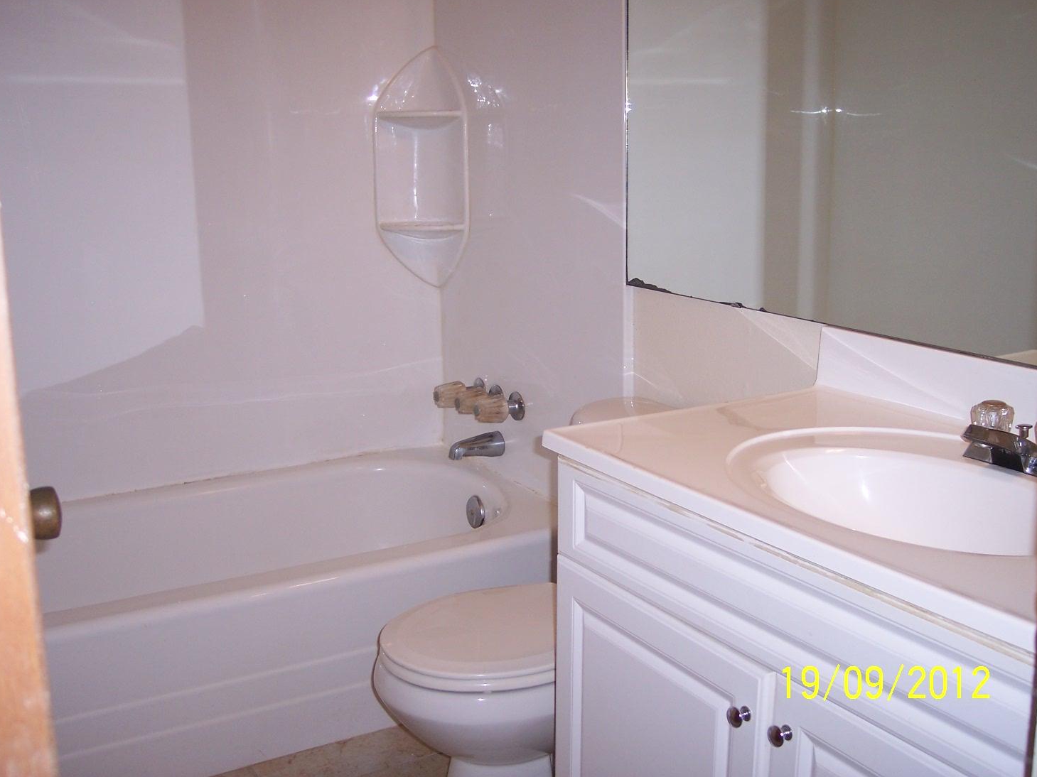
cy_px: 381
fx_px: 1198
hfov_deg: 46.8
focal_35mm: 40
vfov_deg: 36.0
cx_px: 514
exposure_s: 1/60
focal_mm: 8
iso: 100
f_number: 2.8
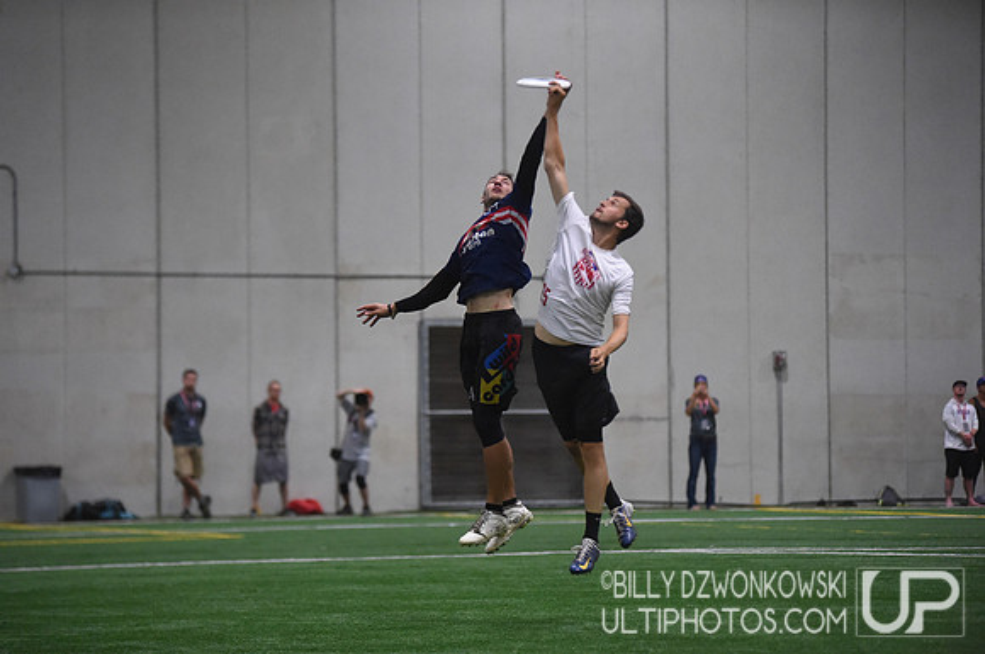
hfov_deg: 13.7
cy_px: 327
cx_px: 492
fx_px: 4098
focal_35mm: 150
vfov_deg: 9.1
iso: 10000
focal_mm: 150
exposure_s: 1/640
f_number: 2.8
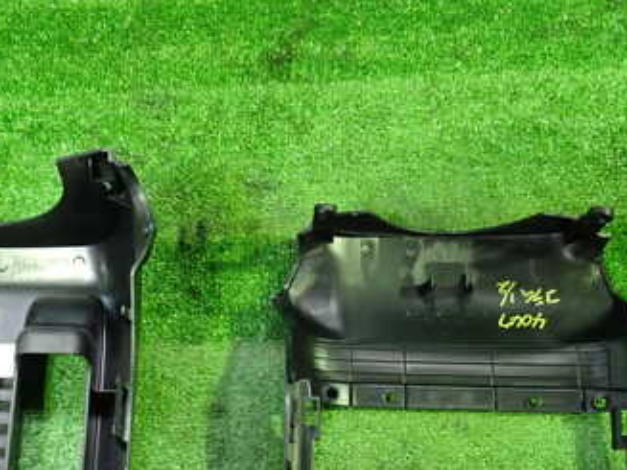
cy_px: 399
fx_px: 996
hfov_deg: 34.5
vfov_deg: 25.9
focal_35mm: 55
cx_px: 184
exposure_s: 1/30
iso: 640
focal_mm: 5.4
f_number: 2.3
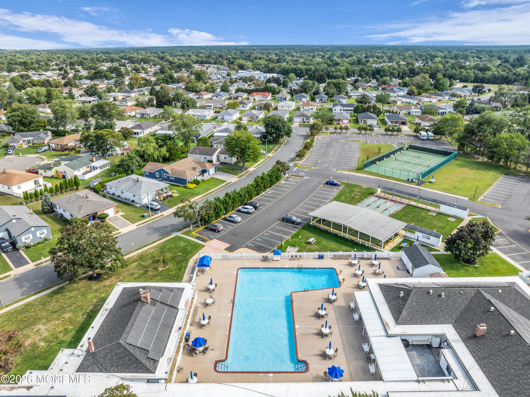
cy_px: 198
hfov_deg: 71.6
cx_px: 265
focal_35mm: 24
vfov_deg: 56.8
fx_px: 367
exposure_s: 1/200
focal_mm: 12.29
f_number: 2.8
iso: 110
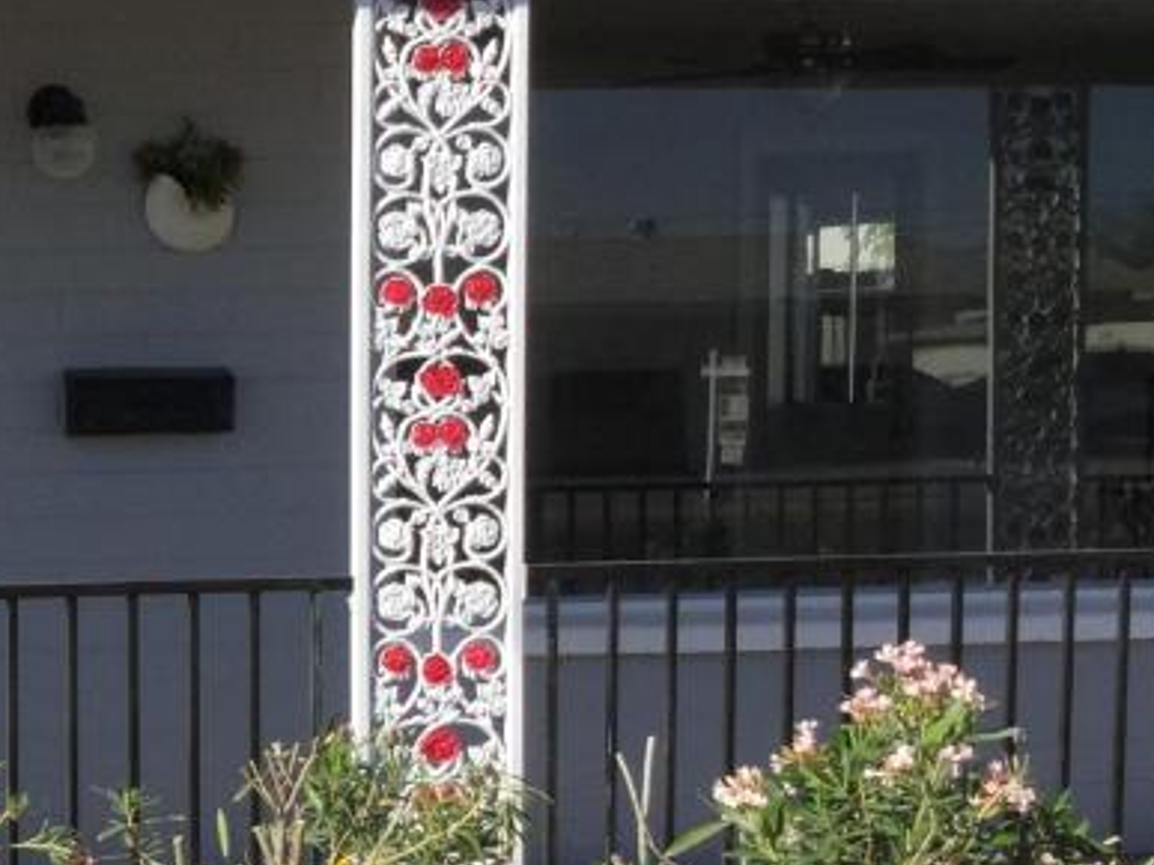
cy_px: 570
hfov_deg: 21.6
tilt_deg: -5.9
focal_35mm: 82
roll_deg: -0.3
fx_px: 2733
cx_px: -328
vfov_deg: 17.9
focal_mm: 3.3
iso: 25
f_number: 2.4
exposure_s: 1/1404
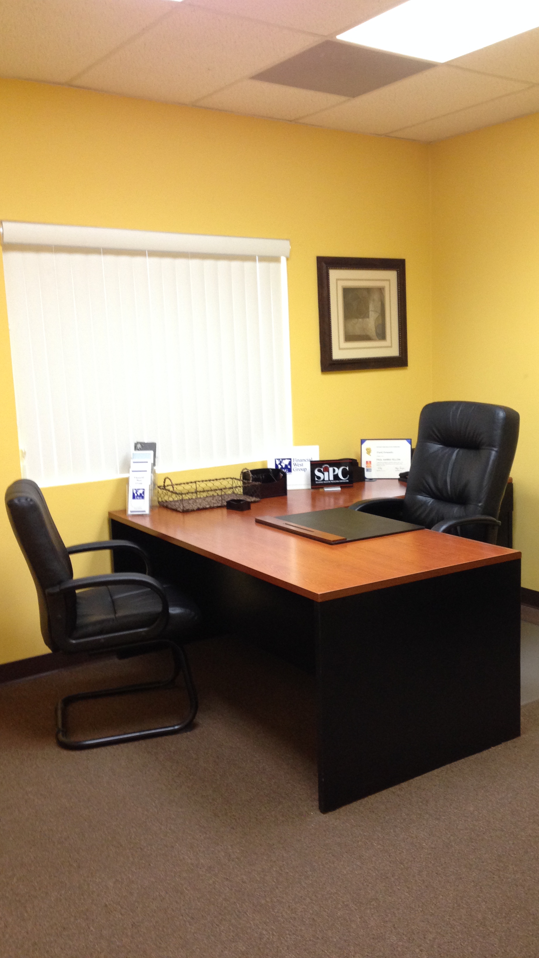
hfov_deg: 32.6
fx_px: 915
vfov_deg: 55.3
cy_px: 479
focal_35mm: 36
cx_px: 345
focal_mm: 4.12
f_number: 2.4
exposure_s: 1/20
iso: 160
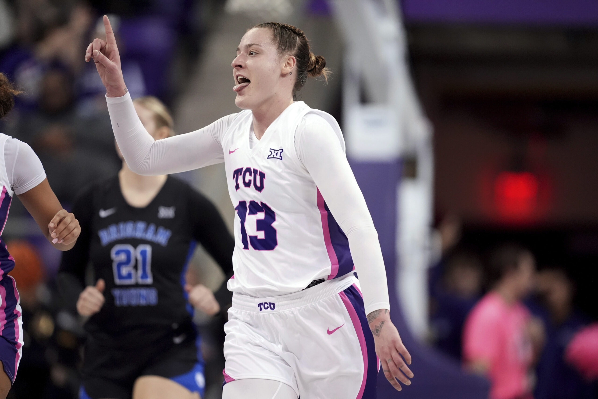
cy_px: 200
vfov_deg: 3.4
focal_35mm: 400
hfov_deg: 5.2
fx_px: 6644
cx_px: 299
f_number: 2.8
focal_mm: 400
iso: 5000
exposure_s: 1/2000
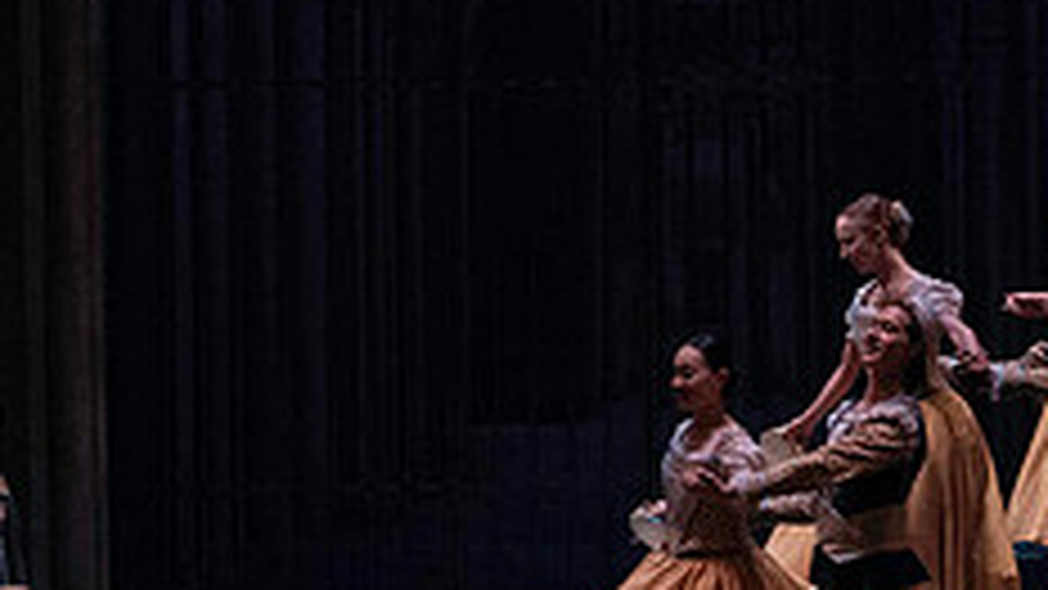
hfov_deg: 5.7
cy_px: 300
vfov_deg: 3.2
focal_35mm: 381
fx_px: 10586
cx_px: 477
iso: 12800
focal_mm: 146
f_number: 7.1
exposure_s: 1/400
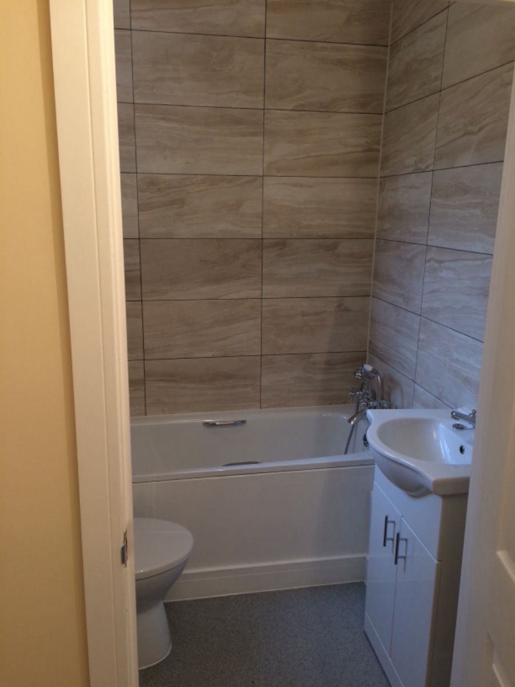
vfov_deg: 61.7
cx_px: 258
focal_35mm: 29
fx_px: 575
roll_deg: +1.0
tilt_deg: -15.4
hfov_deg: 48.2
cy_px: 344
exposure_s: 1/33
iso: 100
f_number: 2.2
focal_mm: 4.15
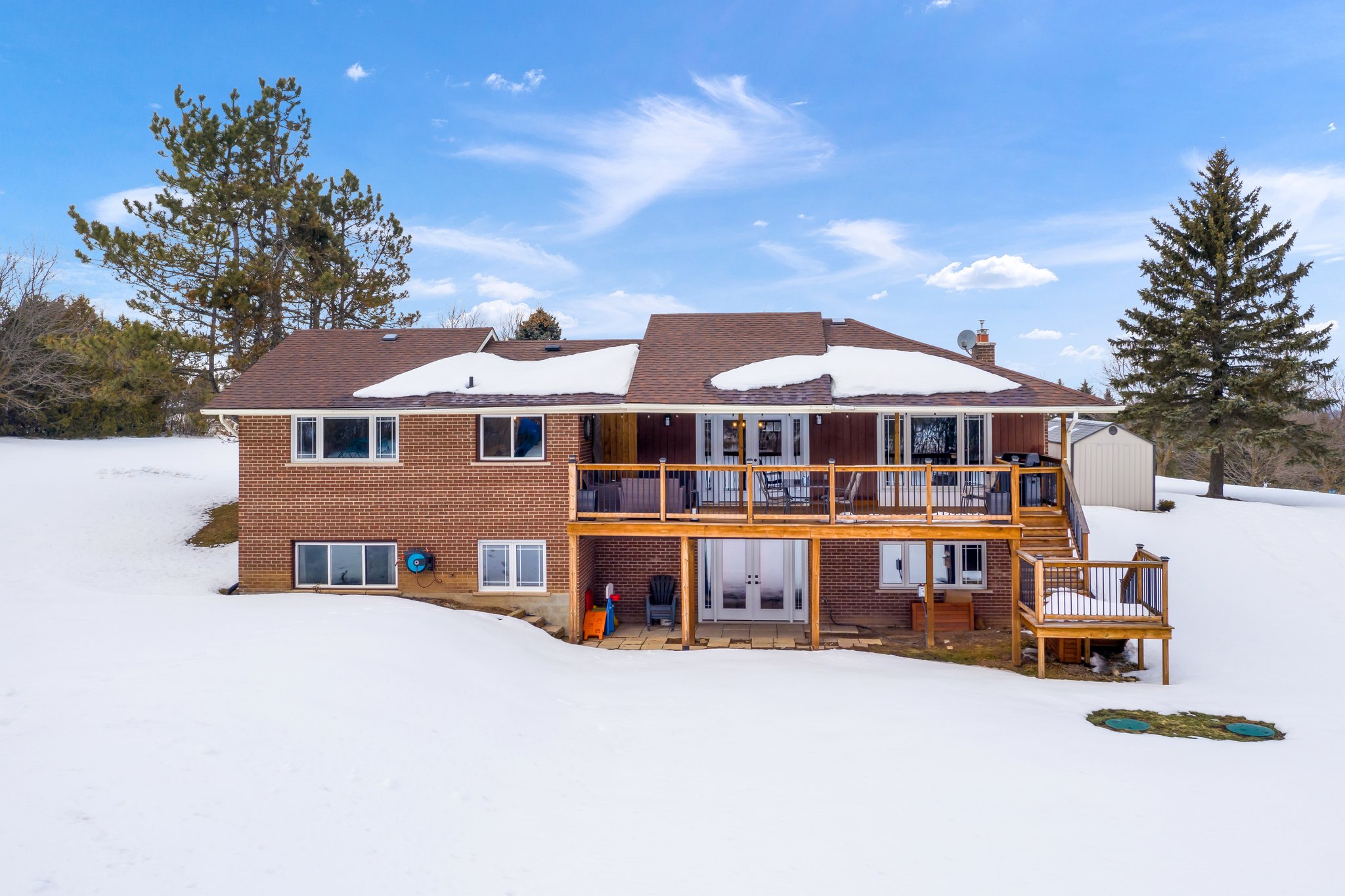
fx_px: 1046
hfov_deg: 65.5
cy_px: 448
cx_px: 672
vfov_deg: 46.4
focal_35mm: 28
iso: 100
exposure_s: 1/320
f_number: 5.6
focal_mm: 10.26
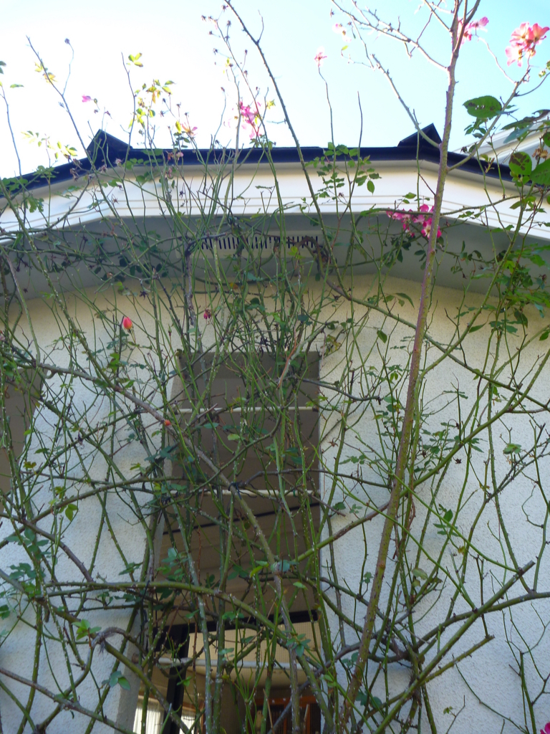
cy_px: 367
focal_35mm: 28
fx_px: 593
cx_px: 275
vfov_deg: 63.4
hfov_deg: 49.7
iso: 80
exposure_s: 1/80
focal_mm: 4.9
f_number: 3.3
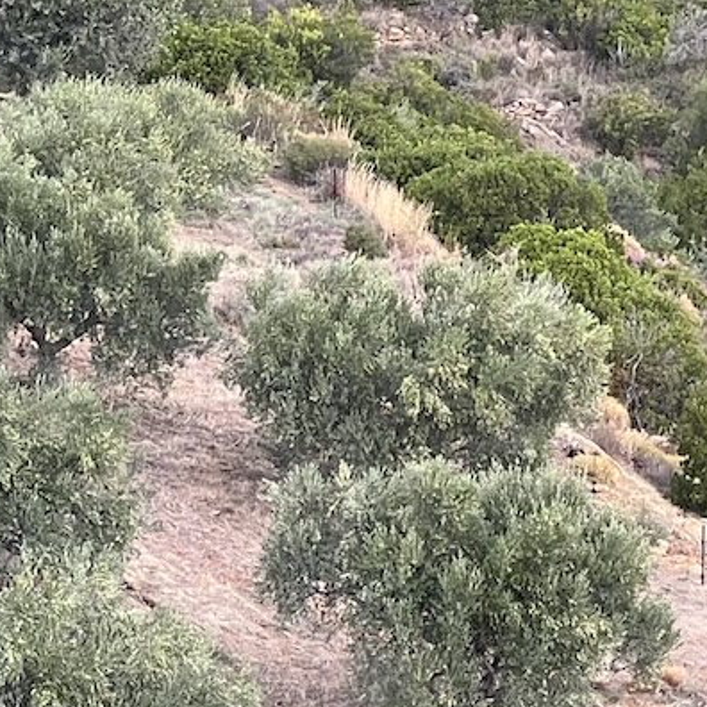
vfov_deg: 5.6
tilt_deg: -7.2
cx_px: 339
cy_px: 583
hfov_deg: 5.6
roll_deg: +0.8
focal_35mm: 312
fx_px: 7209
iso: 40
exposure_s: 1/99
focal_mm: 9
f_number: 2.8
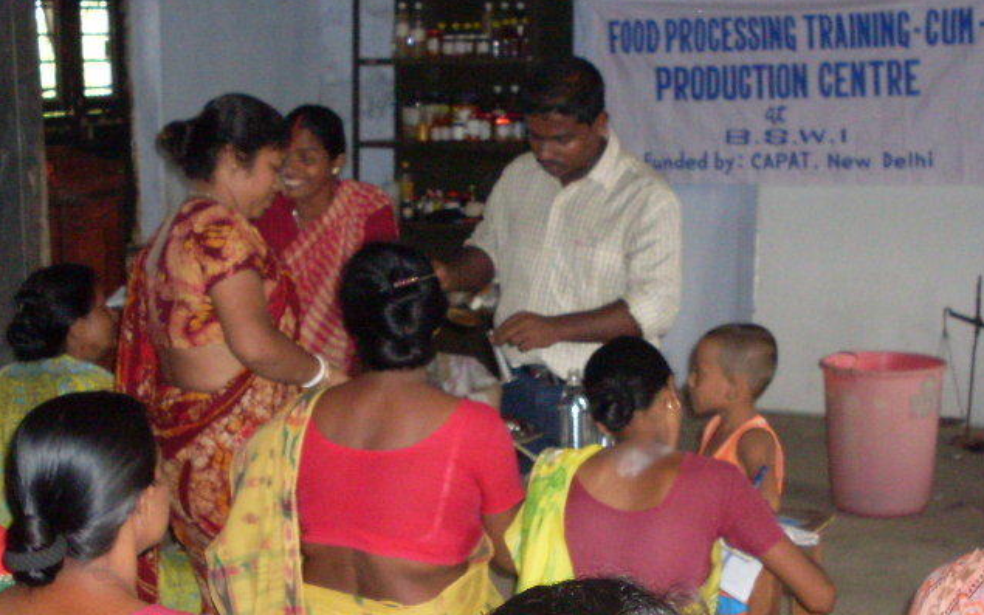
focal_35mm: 65
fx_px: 1743
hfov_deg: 31.5
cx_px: 519
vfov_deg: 20.0
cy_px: 330
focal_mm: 6.3
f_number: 2.8
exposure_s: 1/45
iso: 240
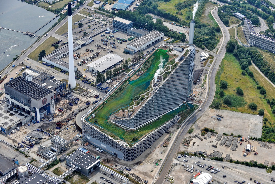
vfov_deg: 19.5
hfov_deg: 28.8
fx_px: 535
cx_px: 138
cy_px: 92
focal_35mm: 70
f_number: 5.6
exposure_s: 1/1600
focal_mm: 70
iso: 320
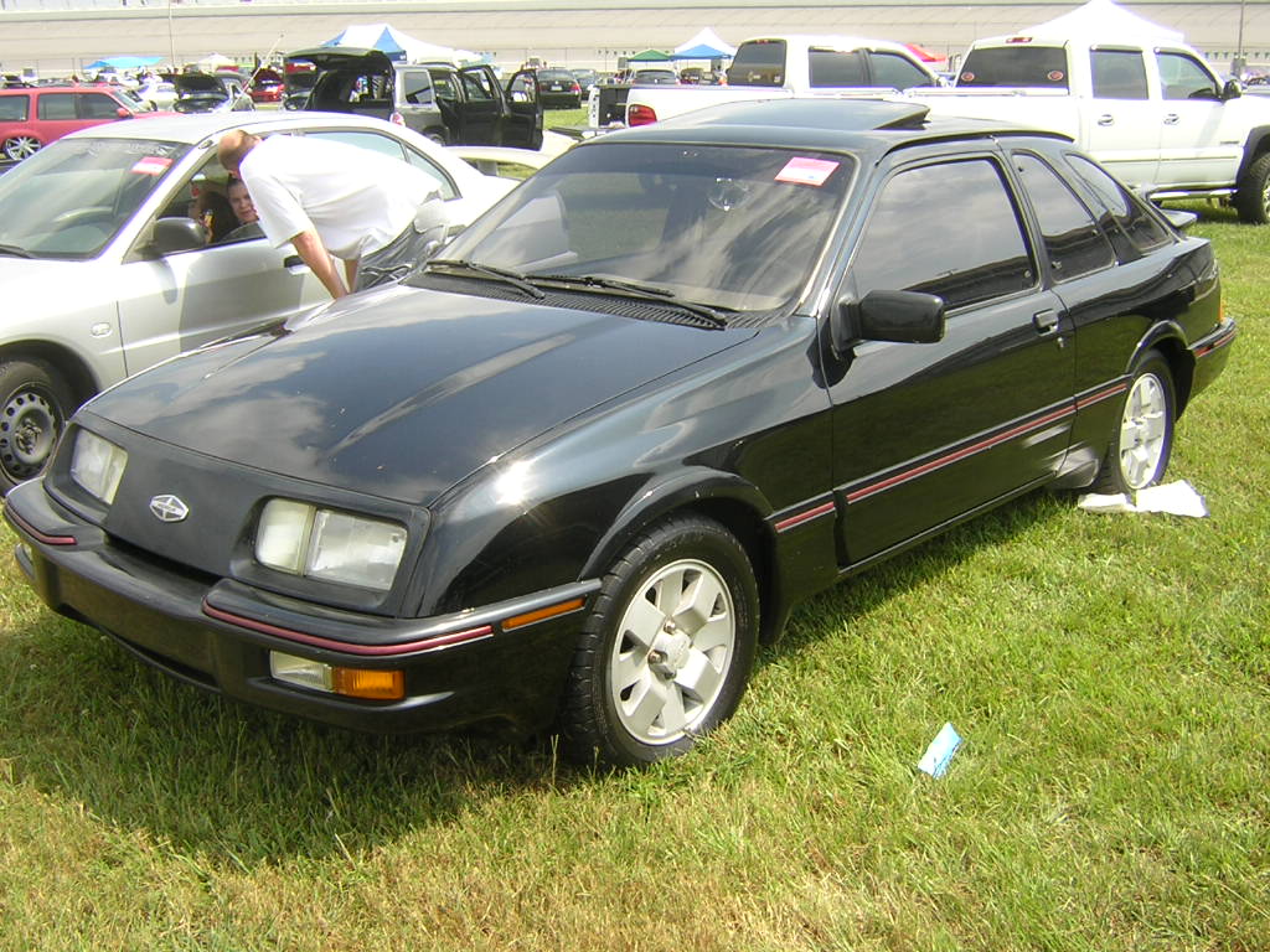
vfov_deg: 39.7
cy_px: 476
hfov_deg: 51.4
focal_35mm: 36
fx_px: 1321
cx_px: 635
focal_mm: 4.7
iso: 100
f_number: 5.2
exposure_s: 1/173
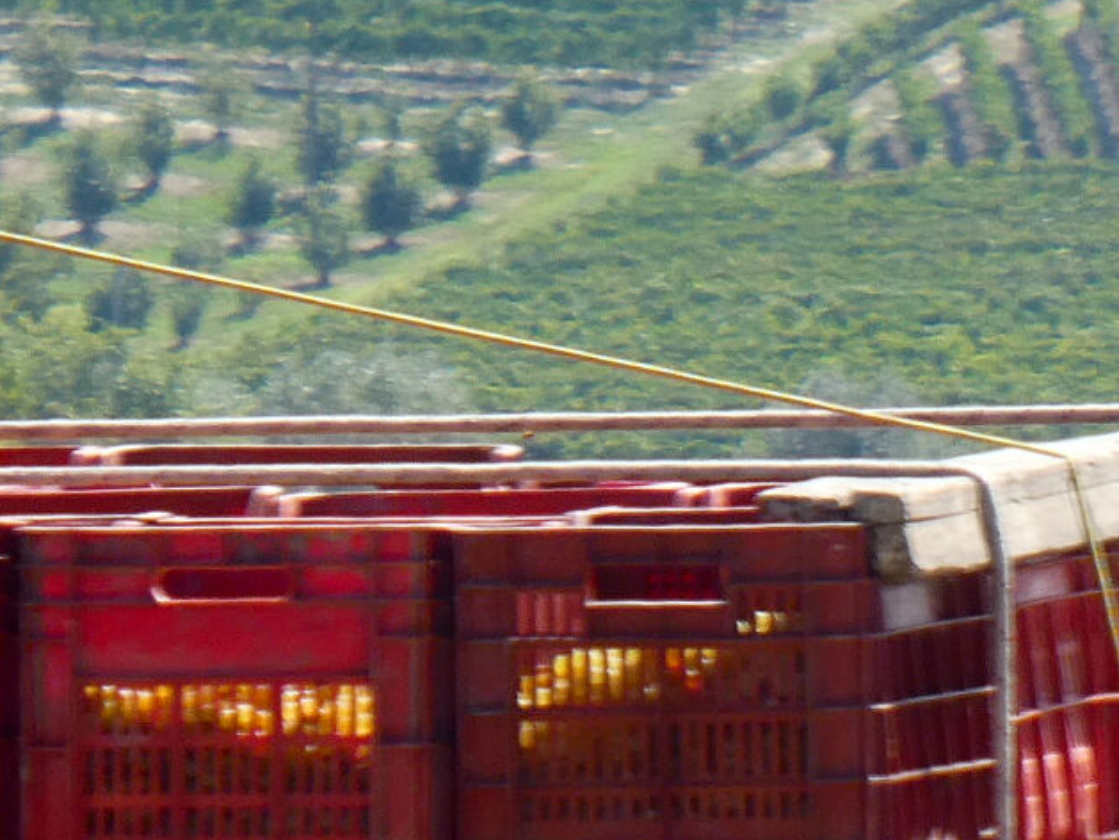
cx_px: 1133
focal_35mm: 1413
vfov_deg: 1.1
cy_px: 176
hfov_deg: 1.4
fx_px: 45685
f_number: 6
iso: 80
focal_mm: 62.1
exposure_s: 1/160
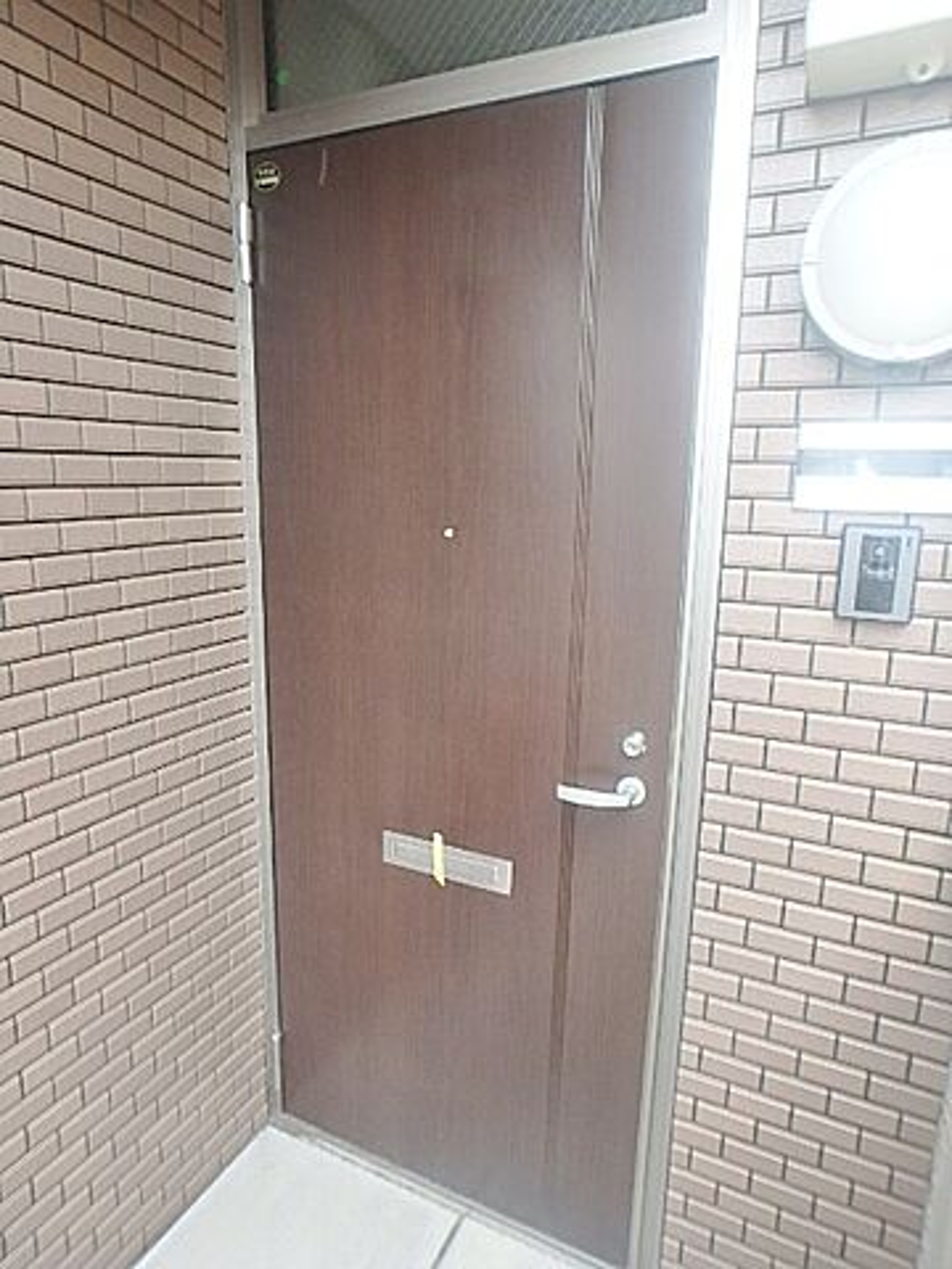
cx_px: 476
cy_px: 634
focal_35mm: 21
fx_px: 770
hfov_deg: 63.4
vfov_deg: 79.0
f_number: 3.5
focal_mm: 3.7
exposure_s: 1/30
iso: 200
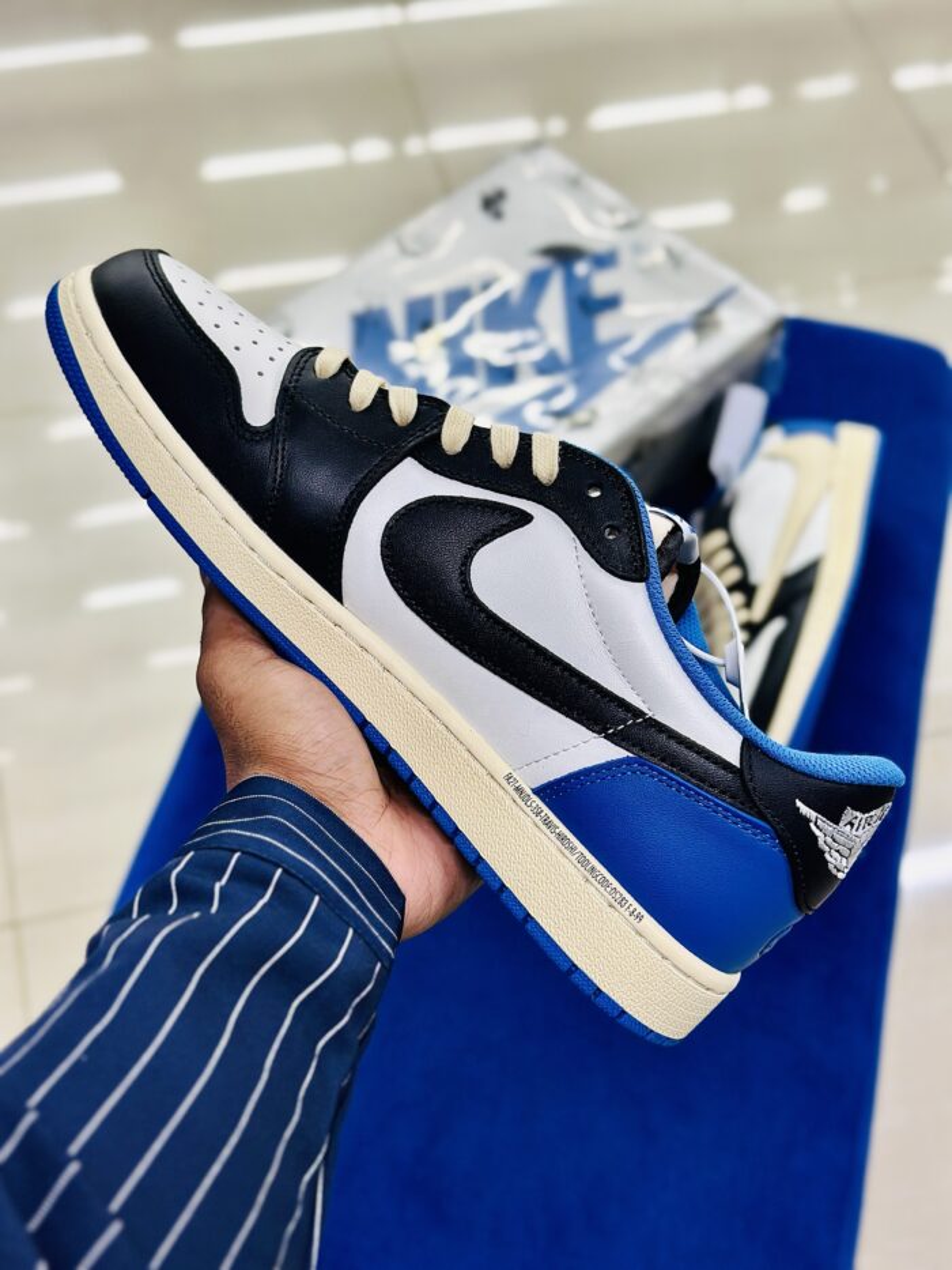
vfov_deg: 39.7
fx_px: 1760
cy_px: 635
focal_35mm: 48
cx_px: 476
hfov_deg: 30.3
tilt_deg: -53.8
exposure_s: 1/141
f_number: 1.78
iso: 80
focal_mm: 6.86
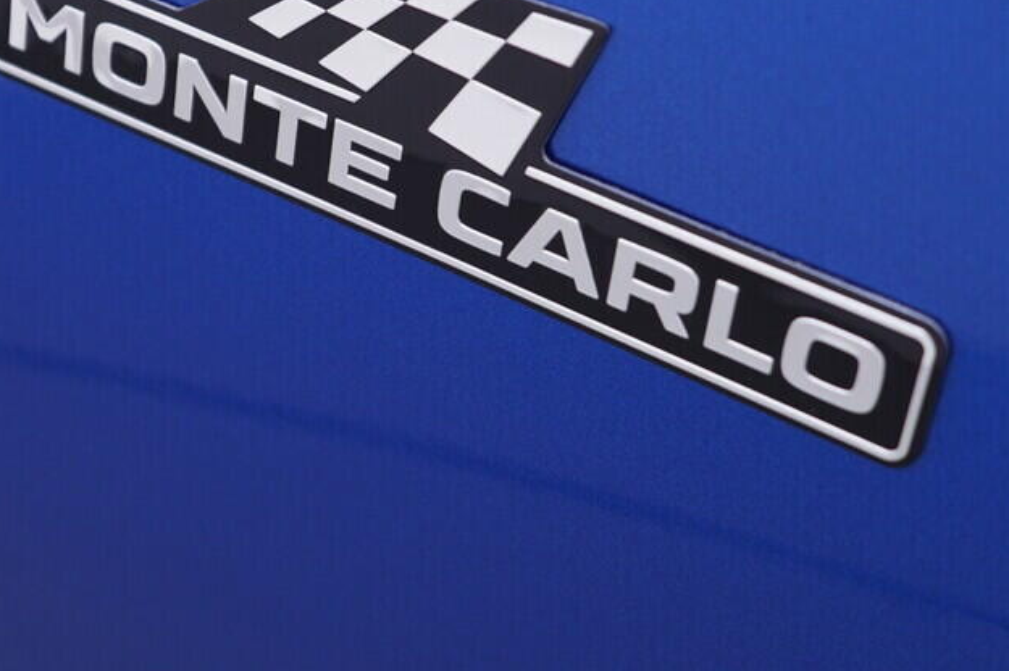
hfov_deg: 24.2
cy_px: 145
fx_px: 2325
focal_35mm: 83
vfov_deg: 16.3
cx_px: 250
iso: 125
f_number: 4
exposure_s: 1/60
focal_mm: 24
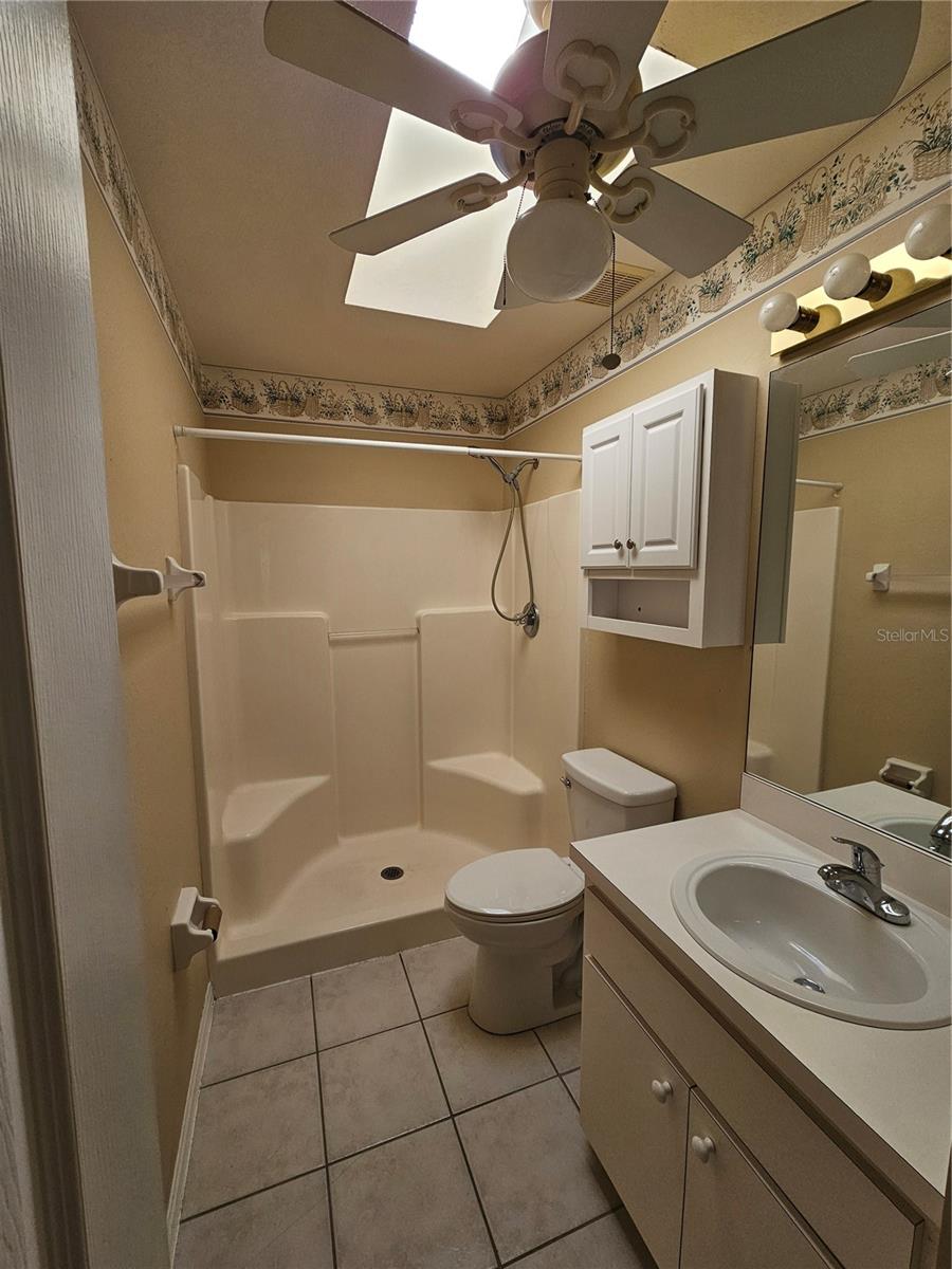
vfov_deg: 106.2
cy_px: 634
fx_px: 477
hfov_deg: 89.9
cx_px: 476
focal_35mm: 13
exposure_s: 1/218
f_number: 2.2
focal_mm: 2.2
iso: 80
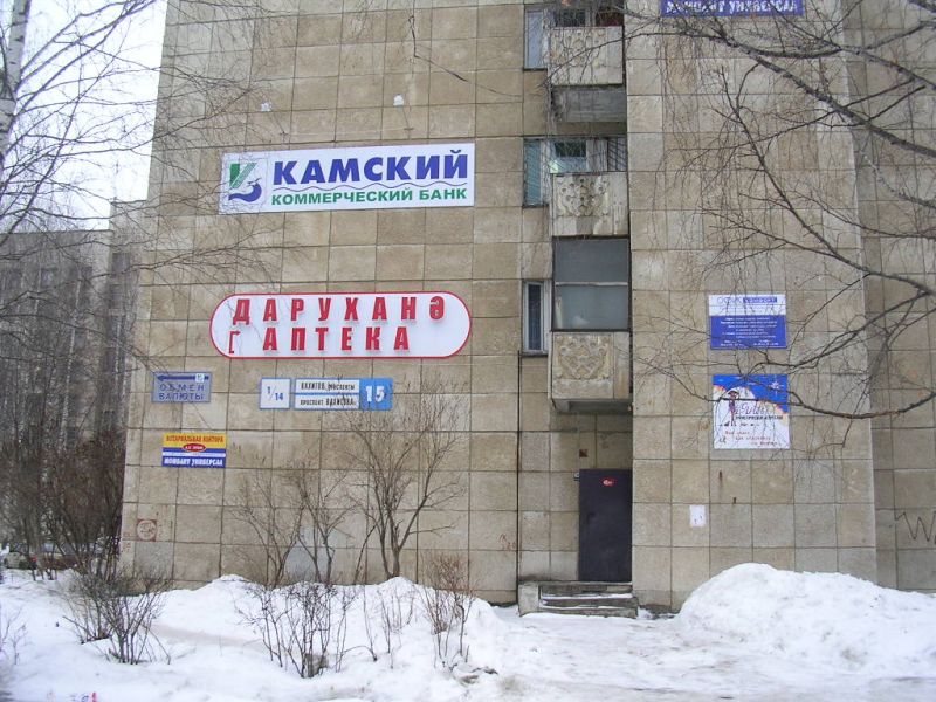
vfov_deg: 37.7
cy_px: 351
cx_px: 468
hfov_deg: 49.0
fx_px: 1028
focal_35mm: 38
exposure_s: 1/268
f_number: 2.8
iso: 71
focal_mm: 5.8
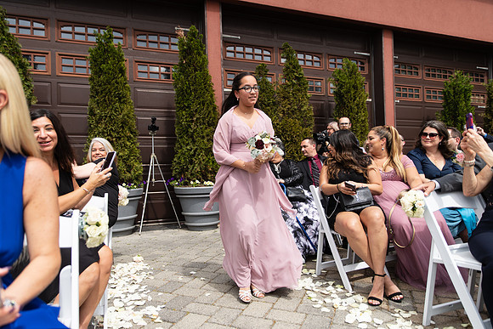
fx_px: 329
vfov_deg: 53.2
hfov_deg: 73.7
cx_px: 246
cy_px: 164
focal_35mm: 24
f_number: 2.8
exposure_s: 1/1600
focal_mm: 24
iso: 125
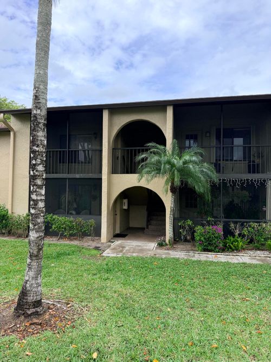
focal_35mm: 24
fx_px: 251
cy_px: 181
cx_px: 136
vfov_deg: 71.6
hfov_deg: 56.8
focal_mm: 6.76
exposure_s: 1/2169
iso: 100
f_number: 1.78
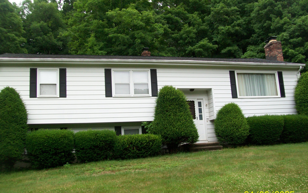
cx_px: 153
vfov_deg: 32.8
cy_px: 103
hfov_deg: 50.4
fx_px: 327
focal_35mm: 39
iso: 64
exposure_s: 1/320
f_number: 2.7
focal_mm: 6
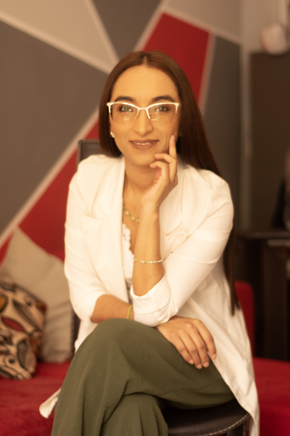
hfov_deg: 18.2
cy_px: 218
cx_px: 145
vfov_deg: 27.0
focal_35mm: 75
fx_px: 906
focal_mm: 50
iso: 400
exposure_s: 1/400
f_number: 2.2
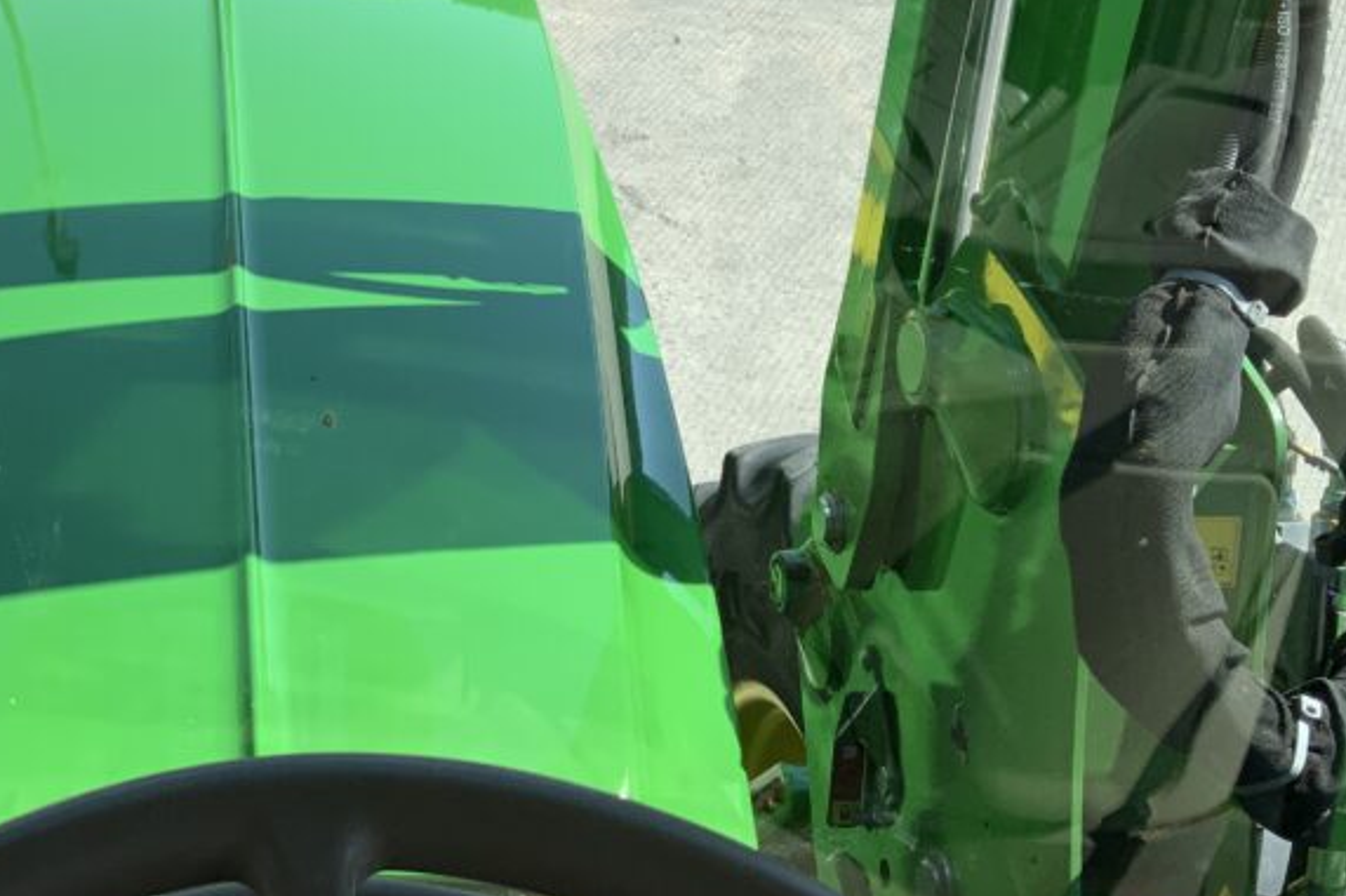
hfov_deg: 35.9
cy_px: 202
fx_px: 2018
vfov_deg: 24.7
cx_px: 311
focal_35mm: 54
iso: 16
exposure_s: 1/997
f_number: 1.8
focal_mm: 3
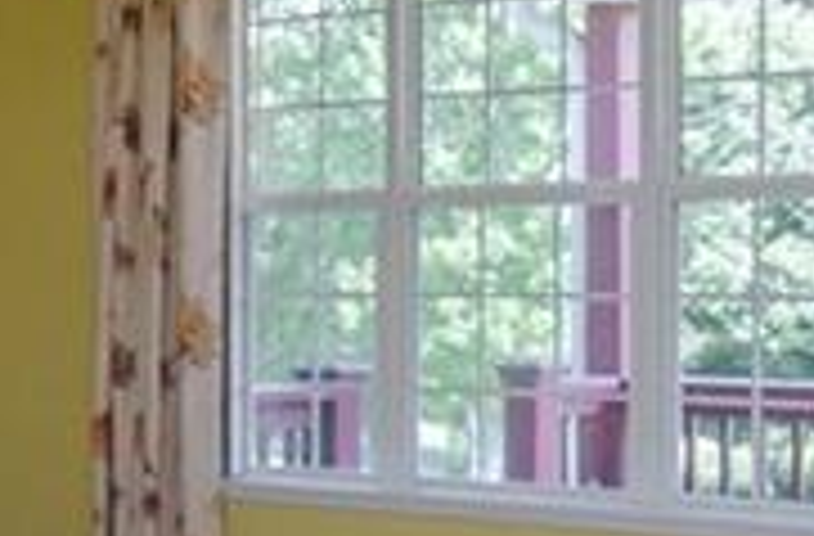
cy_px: 376
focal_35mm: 85
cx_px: 247
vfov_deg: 15.9
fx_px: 1914
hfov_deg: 23.9
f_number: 7.1
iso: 400
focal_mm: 10
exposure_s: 1/60
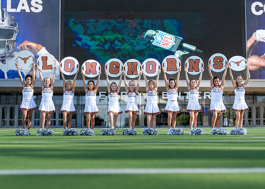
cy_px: 94
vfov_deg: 21.8
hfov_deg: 30.2
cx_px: 134
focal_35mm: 65
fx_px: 491
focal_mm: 50
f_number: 1.6
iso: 100
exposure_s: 1/2000
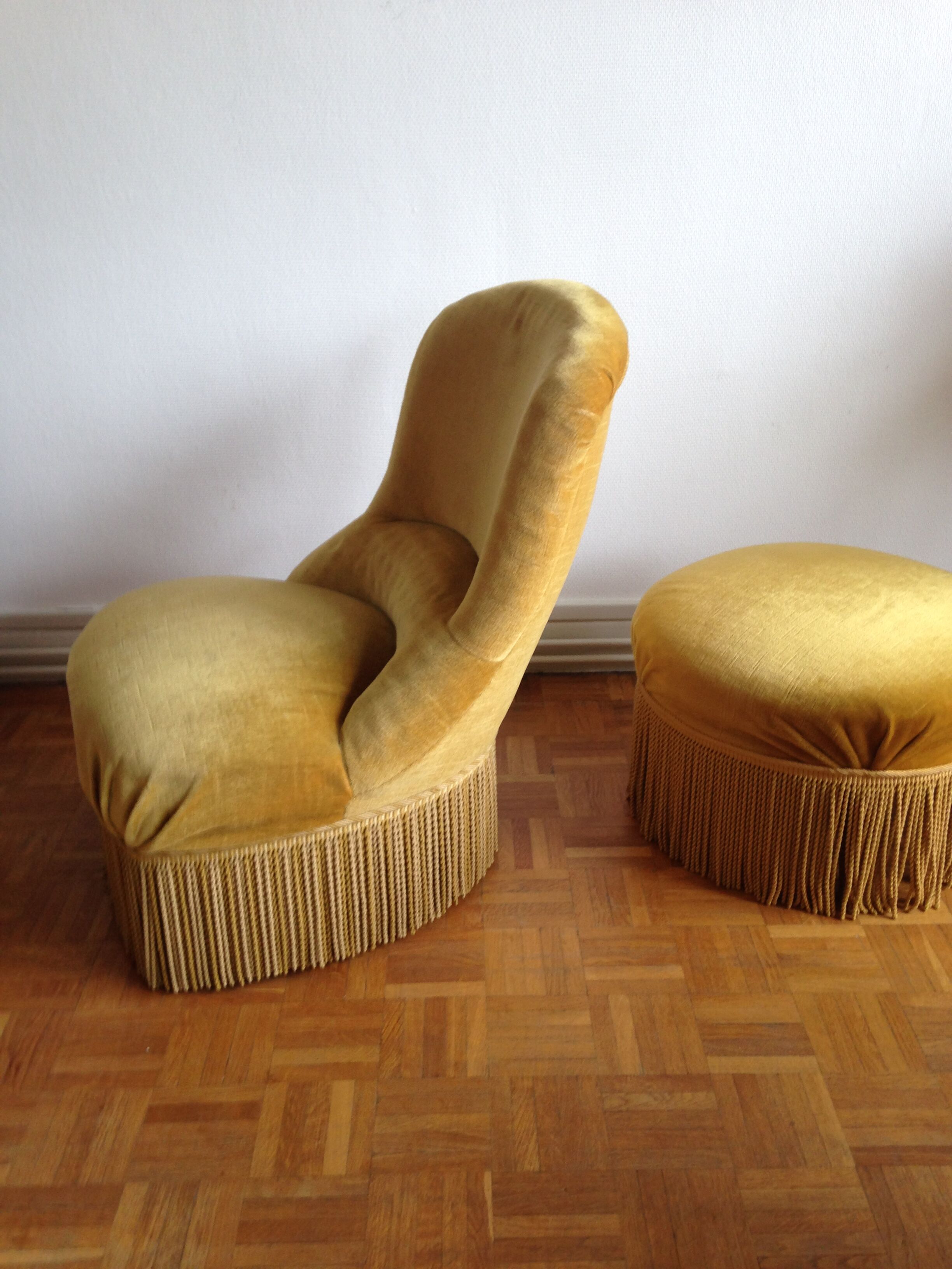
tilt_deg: -27.1
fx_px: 1210
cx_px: 476
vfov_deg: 55.4
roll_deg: +0.7
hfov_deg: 42.9
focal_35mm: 33
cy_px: 634
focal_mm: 4.12
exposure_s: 1/20
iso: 64
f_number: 2.4
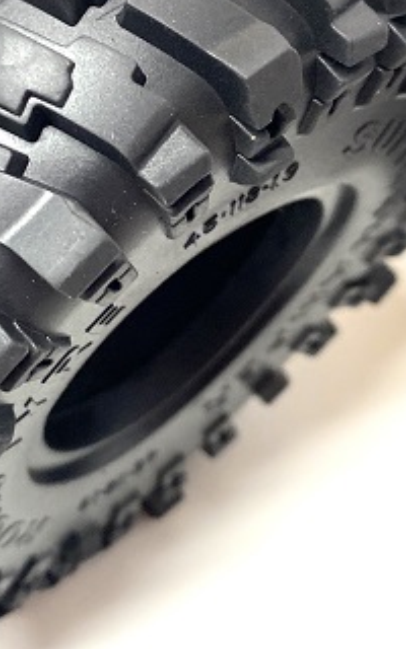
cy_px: 223
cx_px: 87
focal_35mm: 69
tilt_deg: -51.3
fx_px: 1222
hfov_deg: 18.7
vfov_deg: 29.6
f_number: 1.8
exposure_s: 1/100
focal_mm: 4.25
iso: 100
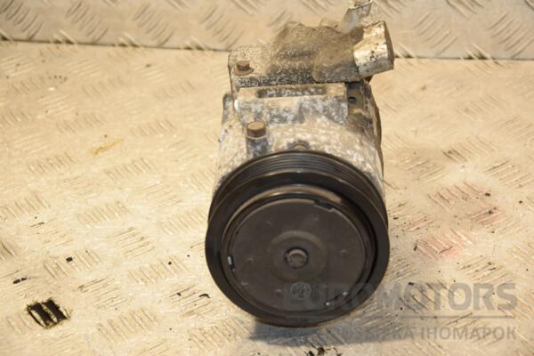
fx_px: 1557
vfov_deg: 13.0
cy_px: 178
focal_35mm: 105
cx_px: 267
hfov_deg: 19.5
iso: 800
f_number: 5.3
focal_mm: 70
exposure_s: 1/200
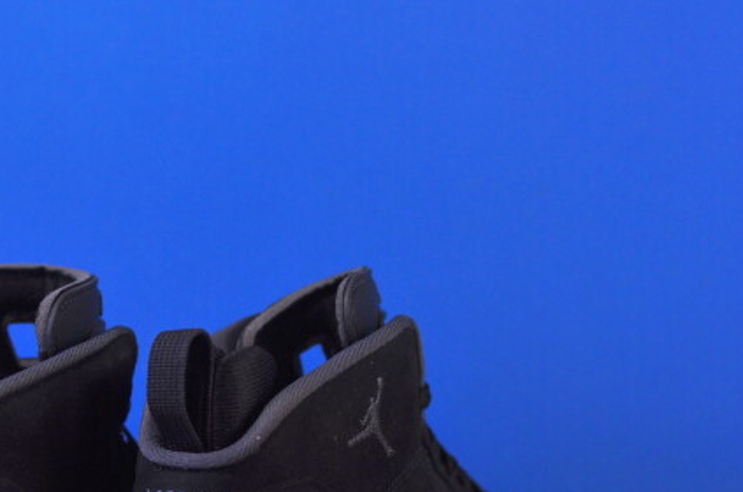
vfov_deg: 9.6
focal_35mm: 142
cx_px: 160
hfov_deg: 14.4
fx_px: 2924
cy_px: 391
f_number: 2.8
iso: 250
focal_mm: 50
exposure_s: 1/320
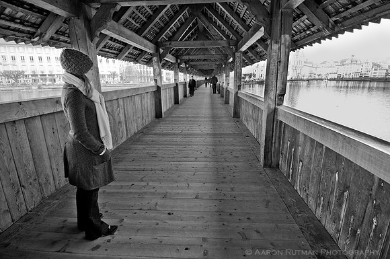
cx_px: 195
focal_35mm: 18
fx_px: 195
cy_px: 130
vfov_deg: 67.2
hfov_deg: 90.1
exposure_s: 1/80
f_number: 4.5
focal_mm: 12
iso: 200
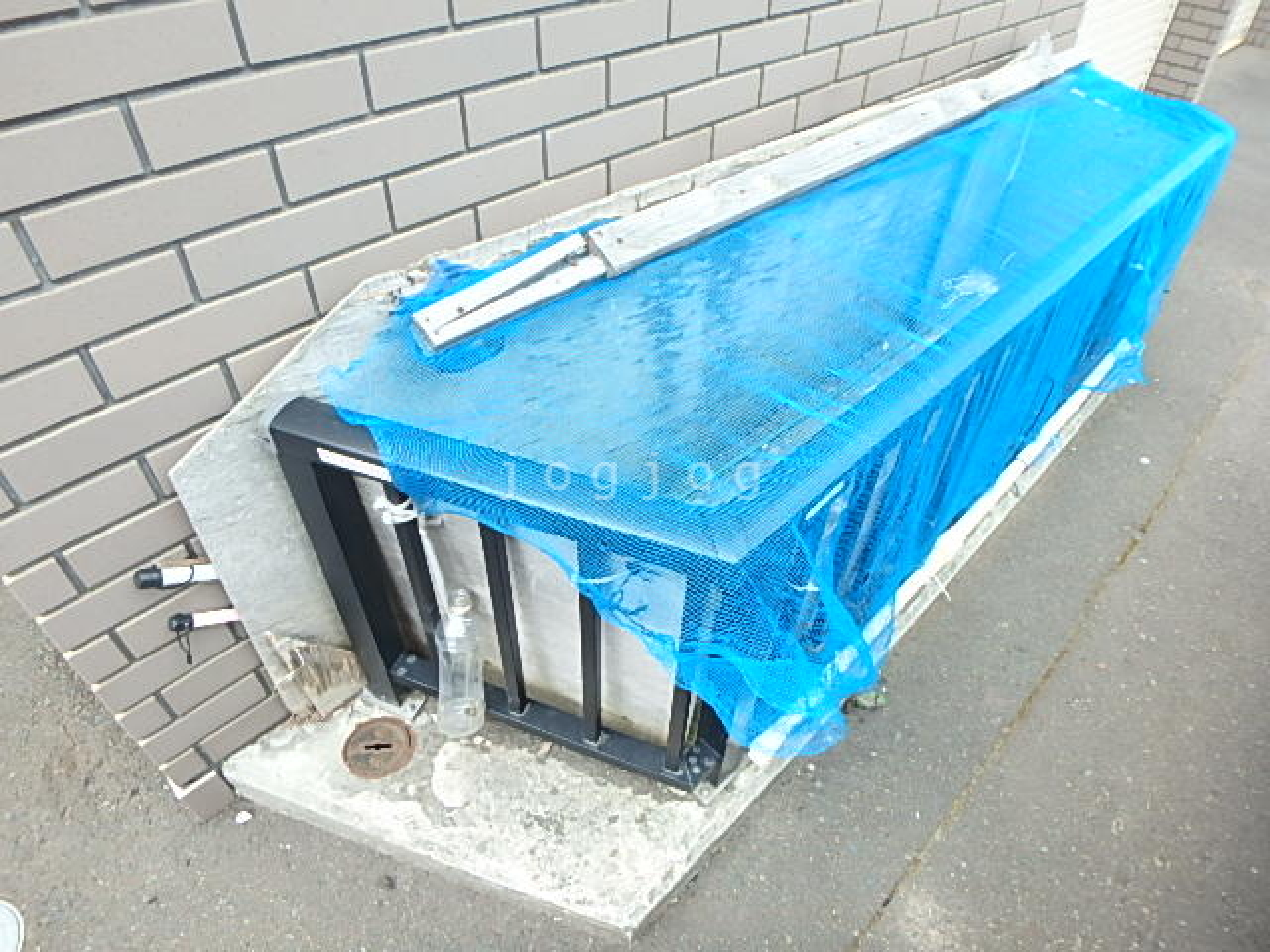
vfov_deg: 63.4
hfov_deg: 79.0
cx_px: 635
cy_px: 476
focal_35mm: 21
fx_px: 770
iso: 160
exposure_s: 1/60
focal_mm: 3.7
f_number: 3.5
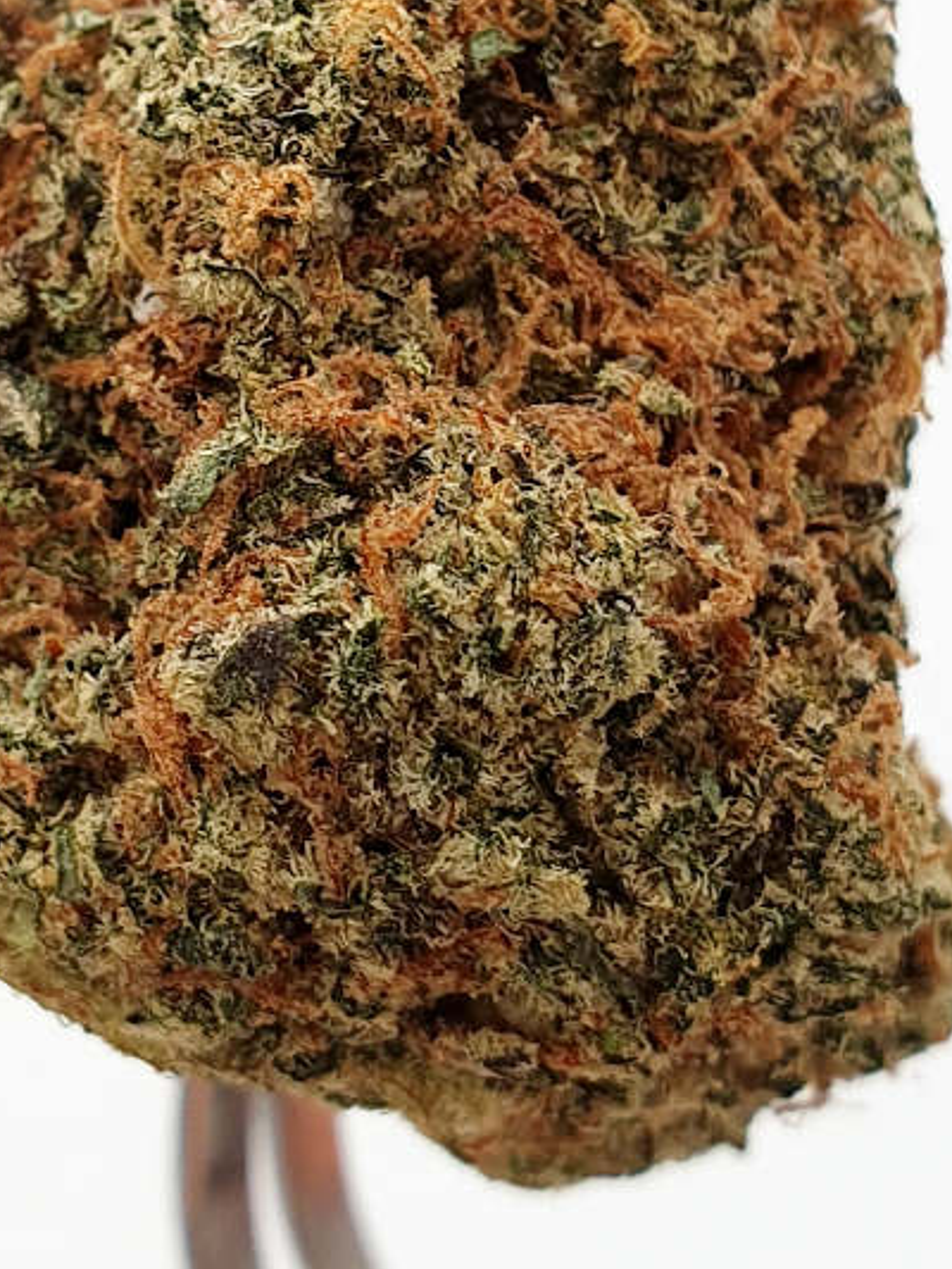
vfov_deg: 46.9
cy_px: 393
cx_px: 359
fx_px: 1430
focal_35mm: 39
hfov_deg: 36.6
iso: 50
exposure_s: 1/211
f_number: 2.4
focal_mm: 4.3
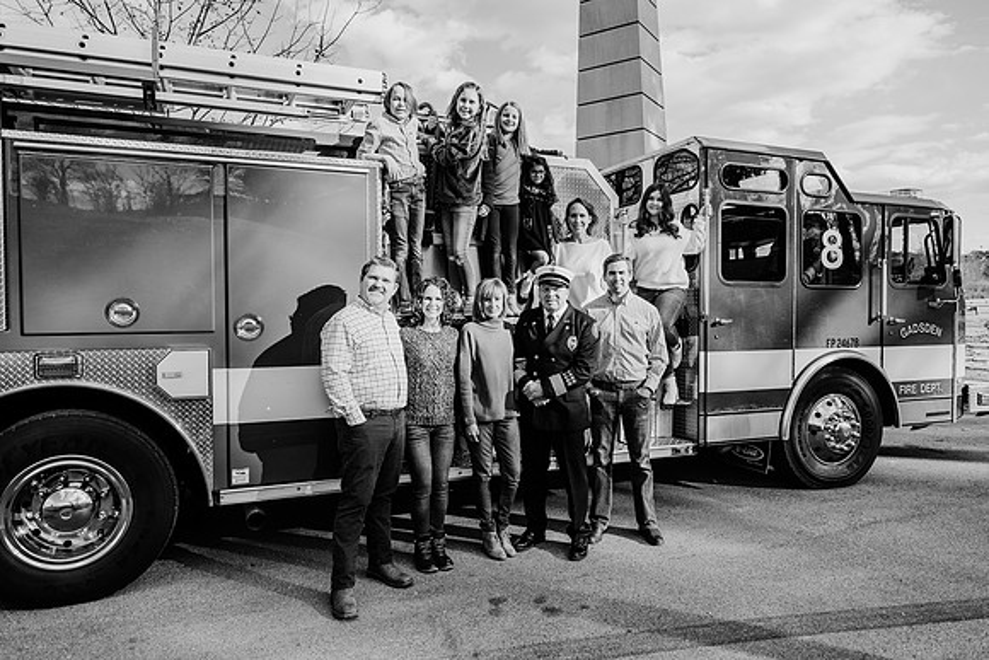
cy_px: 330
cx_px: 494
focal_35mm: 24
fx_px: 659
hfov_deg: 73.7
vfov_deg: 53.2
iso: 100
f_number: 3.5
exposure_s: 1/640
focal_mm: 24
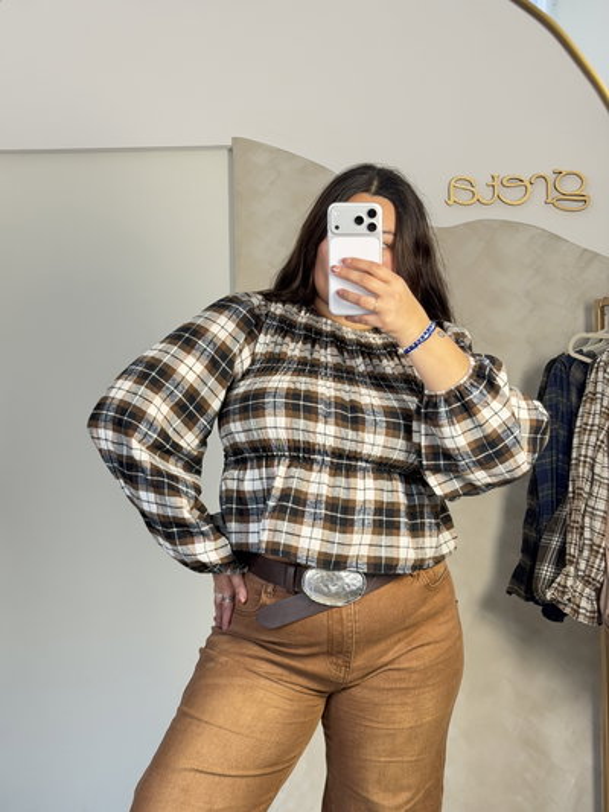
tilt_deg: -18.2
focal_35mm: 48
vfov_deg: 39.6
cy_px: 406
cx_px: 304
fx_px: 1126
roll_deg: +1.8
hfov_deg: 30.3
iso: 64
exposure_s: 1/50
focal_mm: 6.76
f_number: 1.78
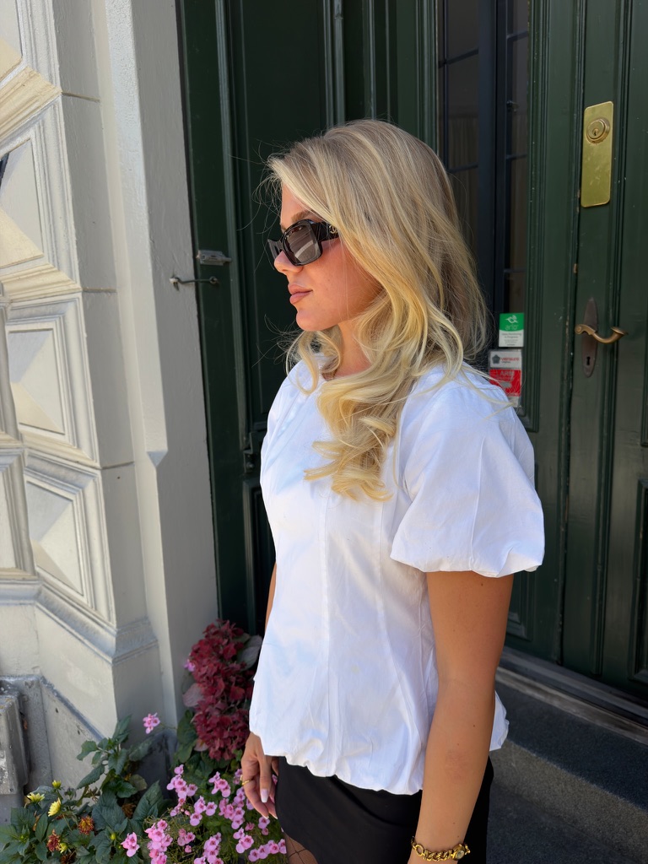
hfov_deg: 56.8
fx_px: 599
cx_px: 324
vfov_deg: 71.6
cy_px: 432
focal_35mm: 24
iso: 64
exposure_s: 1/1126
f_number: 1.78
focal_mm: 6.76
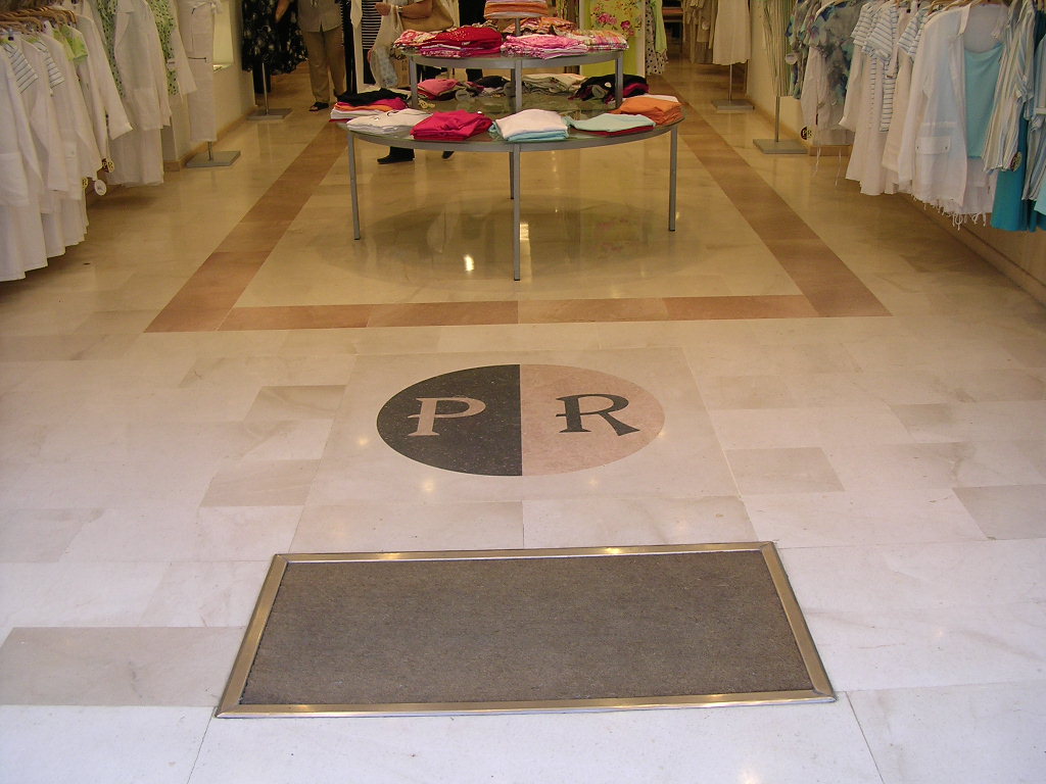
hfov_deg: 49.0
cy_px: 392
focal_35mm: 38
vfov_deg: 37.7
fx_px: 1148
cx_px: 523
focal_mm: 5.8
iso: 100
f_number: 2.8
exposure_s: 1/106
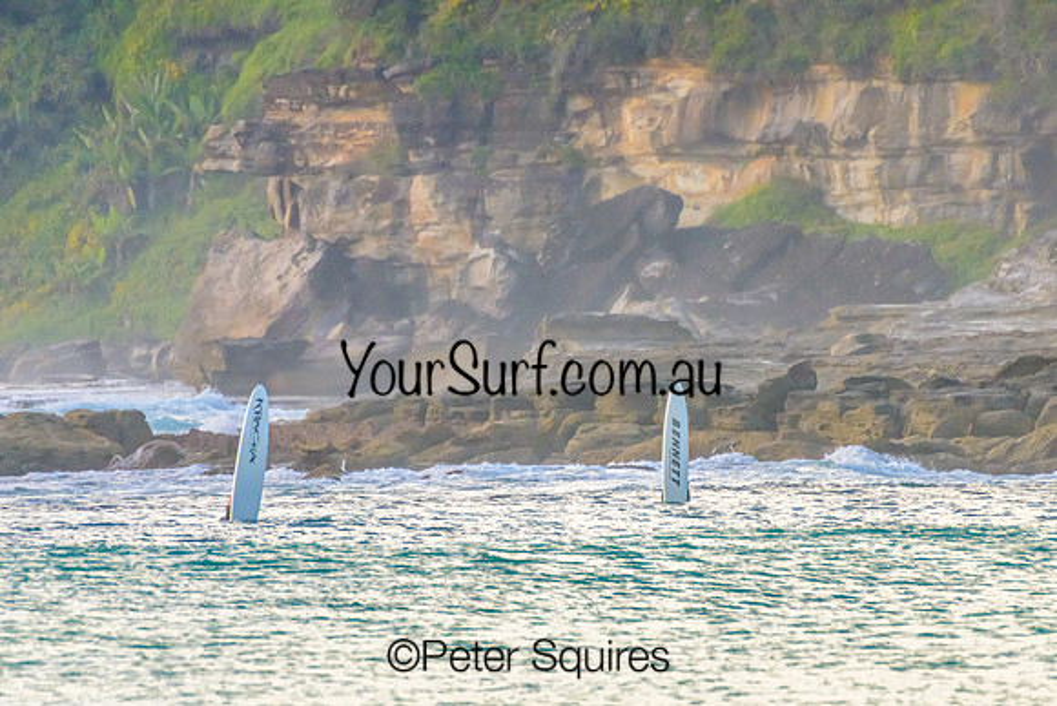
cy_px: 353
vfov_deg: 1.4
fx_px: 29367
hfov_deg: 2.1
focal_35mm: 1000
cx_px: 528
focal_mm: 1000
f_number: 11
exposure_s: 1/2000
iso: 3200
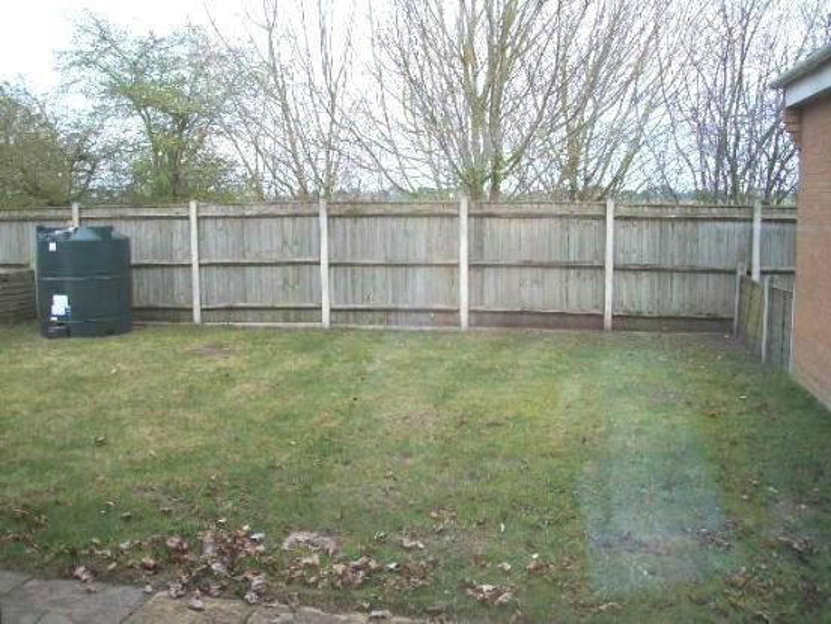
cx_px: 416
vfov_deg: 40.7
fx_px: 840
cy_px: 312
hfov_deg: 52.6
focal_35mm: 35
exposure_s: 1/200
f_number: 3.1
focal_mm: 6.3
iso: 80
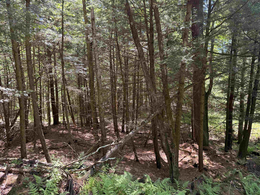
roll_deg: -0.6
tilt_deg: -8.2
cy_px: 98
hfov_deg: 71.6
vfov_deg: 56.8
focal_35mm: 24
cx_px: 130
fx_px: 180
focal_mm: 6.76
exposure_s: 1/121
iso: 100
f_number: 1.78
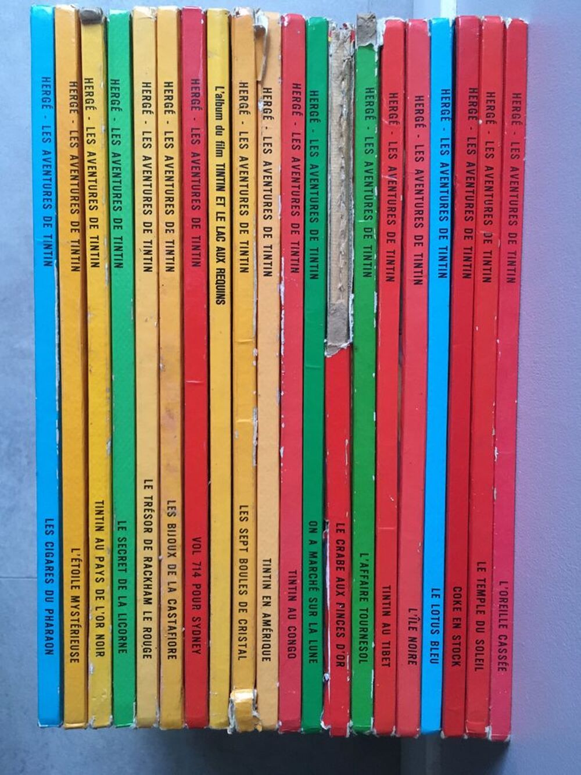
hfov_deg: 48.2
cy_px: 388
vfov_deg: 61.7
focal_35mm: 29
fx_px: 649
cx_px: 290
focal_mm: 4.15
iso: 200
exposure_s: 1/17
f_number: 2.2
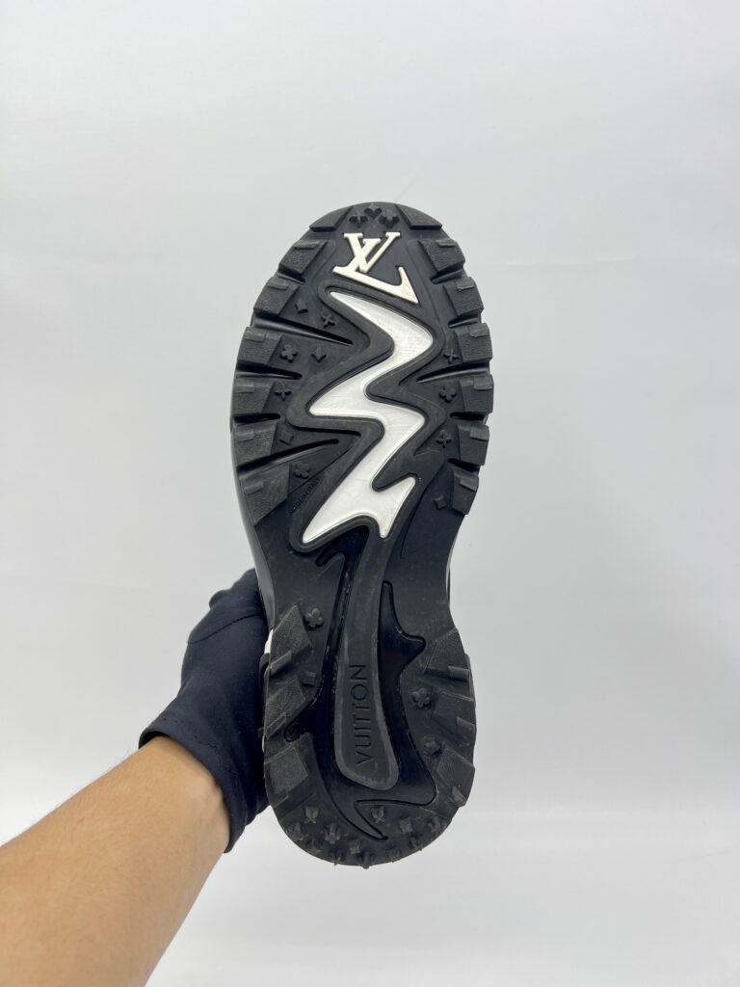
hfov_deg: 53.1
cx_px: 370
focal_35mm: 26
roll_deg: -0.6
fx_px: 741
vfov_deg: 67.3
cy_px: 494
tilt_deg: -16.1
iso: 32
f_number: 1.5
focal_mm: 5.7
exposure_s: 1/104
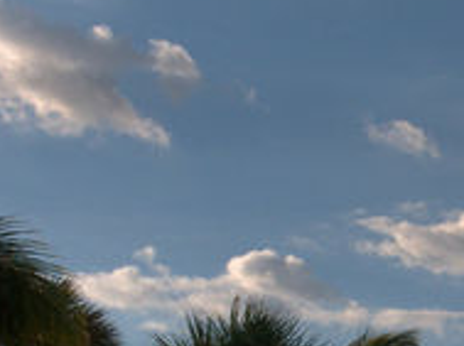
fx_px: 2207
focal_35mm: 165
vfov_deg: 9.0
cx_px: 393
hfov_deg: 11.9
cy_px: 261
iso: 200
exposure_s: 1/1000
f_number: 9
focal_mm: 24
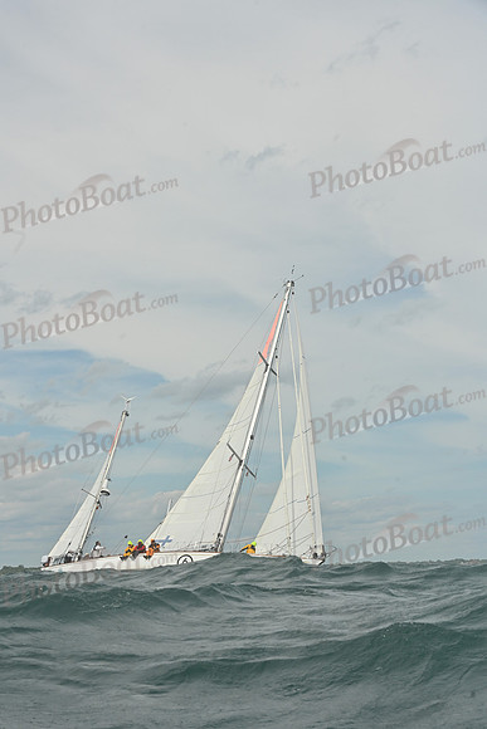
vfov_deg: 27.0
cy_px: 364
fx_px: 1521
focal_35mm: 75
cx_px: 244
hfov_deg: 18.2
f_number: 13
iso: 320
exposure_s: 1/1250
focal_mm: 75
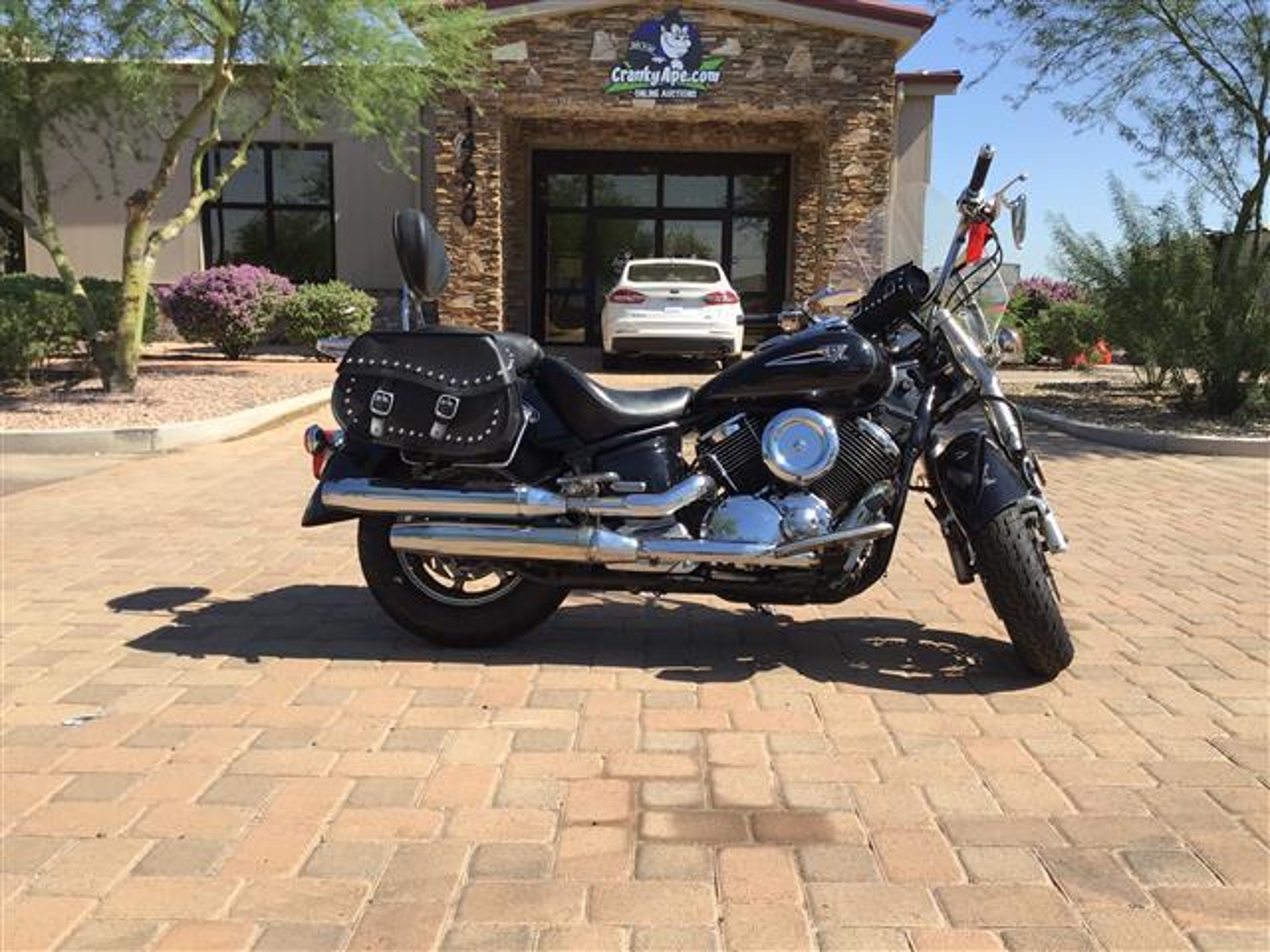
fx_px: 1137
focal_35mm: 31
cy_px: 476
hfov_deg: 58.4
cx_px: 635
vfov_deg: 45.4
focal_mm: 3.3
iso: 25
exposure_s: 1/916
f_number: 2.4
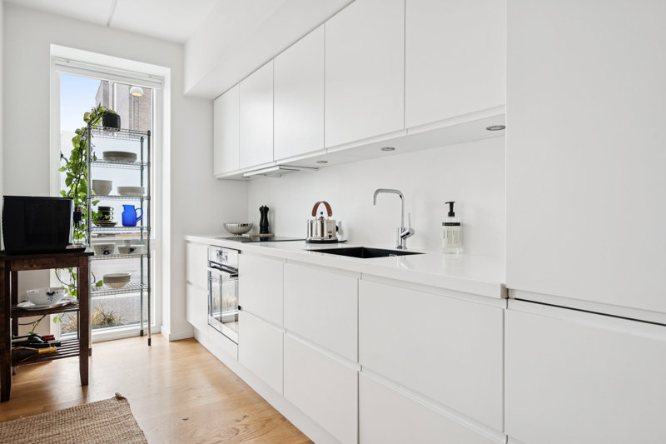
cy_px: 222
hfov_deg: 81.2
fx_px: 388
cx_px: 333
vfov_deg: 59.5
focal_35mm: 21
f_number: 7.1
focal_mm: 21
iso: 400
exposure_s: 1/40
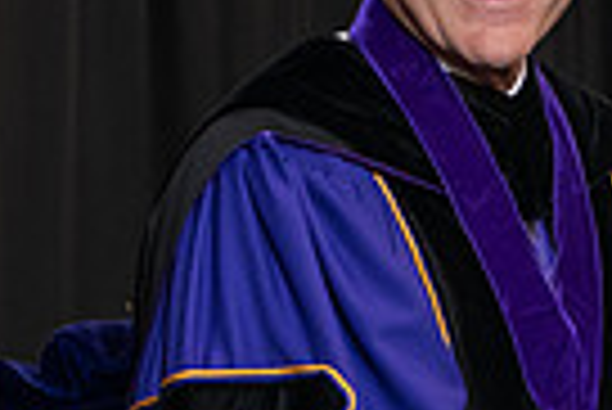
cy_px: 349
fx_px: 4799
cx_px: 603
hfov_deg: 7.3
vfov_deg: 4.9
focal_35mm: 282
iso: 2000
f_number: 5
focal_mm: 66
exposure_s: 1/125
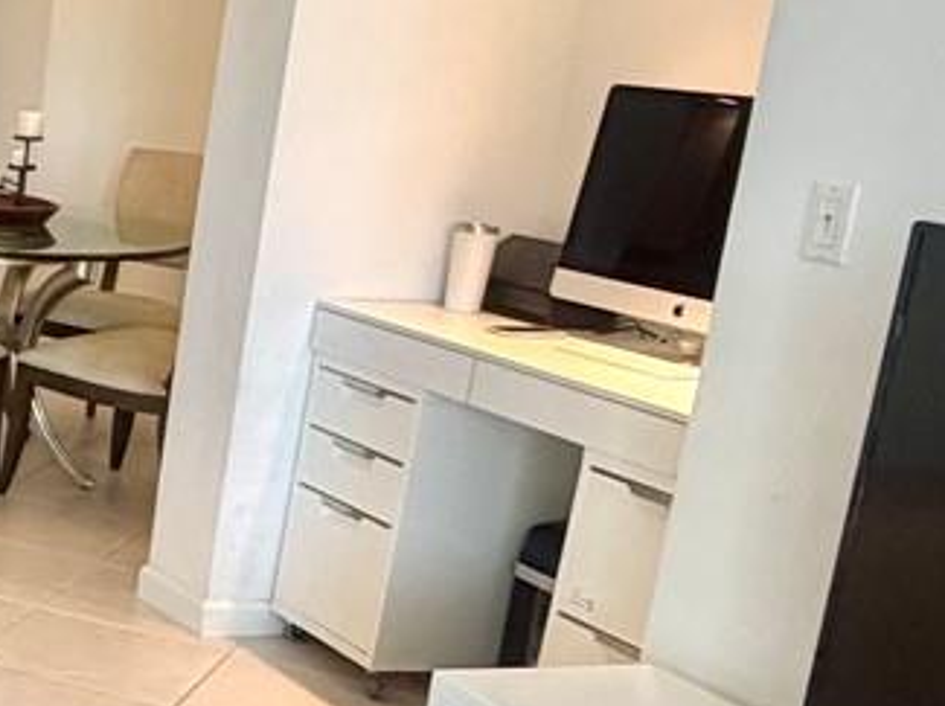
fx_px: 1882
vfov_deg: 21.2
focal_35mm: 69
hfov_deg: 22.3
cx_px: -532
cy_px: 436
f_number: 2.2
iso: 200
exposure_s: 1/120
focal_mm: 2.22
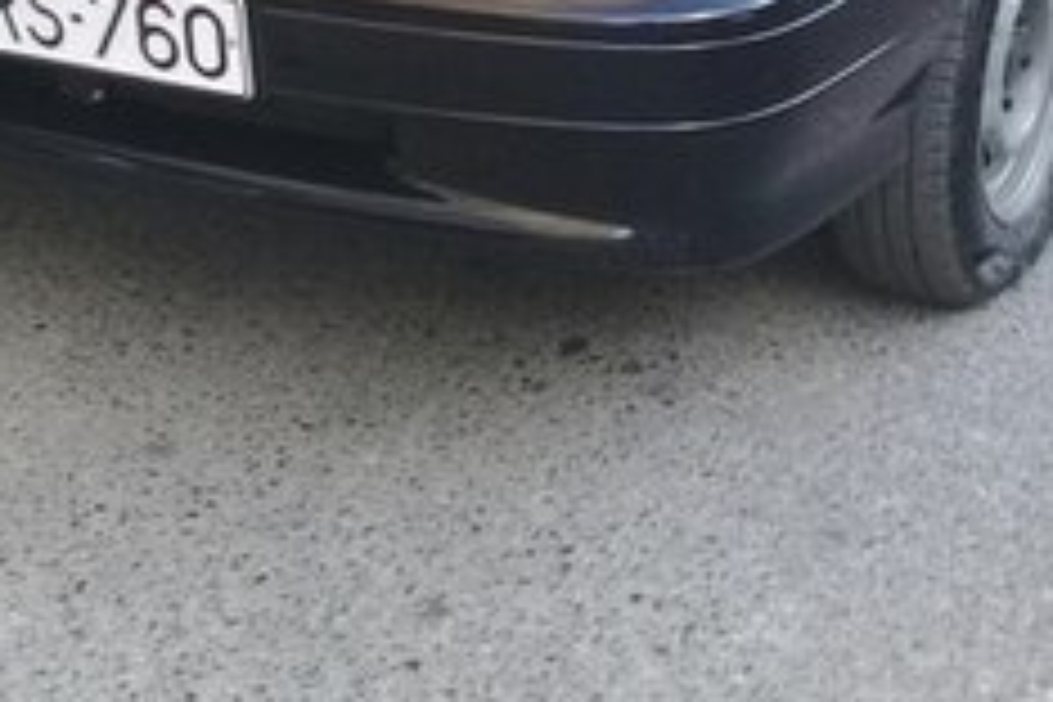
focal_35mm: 91
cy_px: -236
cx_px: 576
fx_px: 2662
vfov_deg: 14.3
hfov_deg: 22.4
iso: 64
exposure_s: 1/50
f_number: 2.2
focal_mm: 3.3
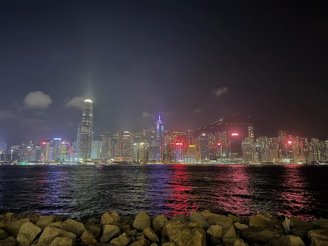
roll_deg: +0.1
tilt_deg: +10.2
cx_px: 164
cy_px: 123
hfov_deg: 71.6
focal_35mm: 24
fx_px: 227
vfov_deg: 56.8
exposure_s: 1/11
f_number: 1.78
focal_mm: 6.76
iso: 1250
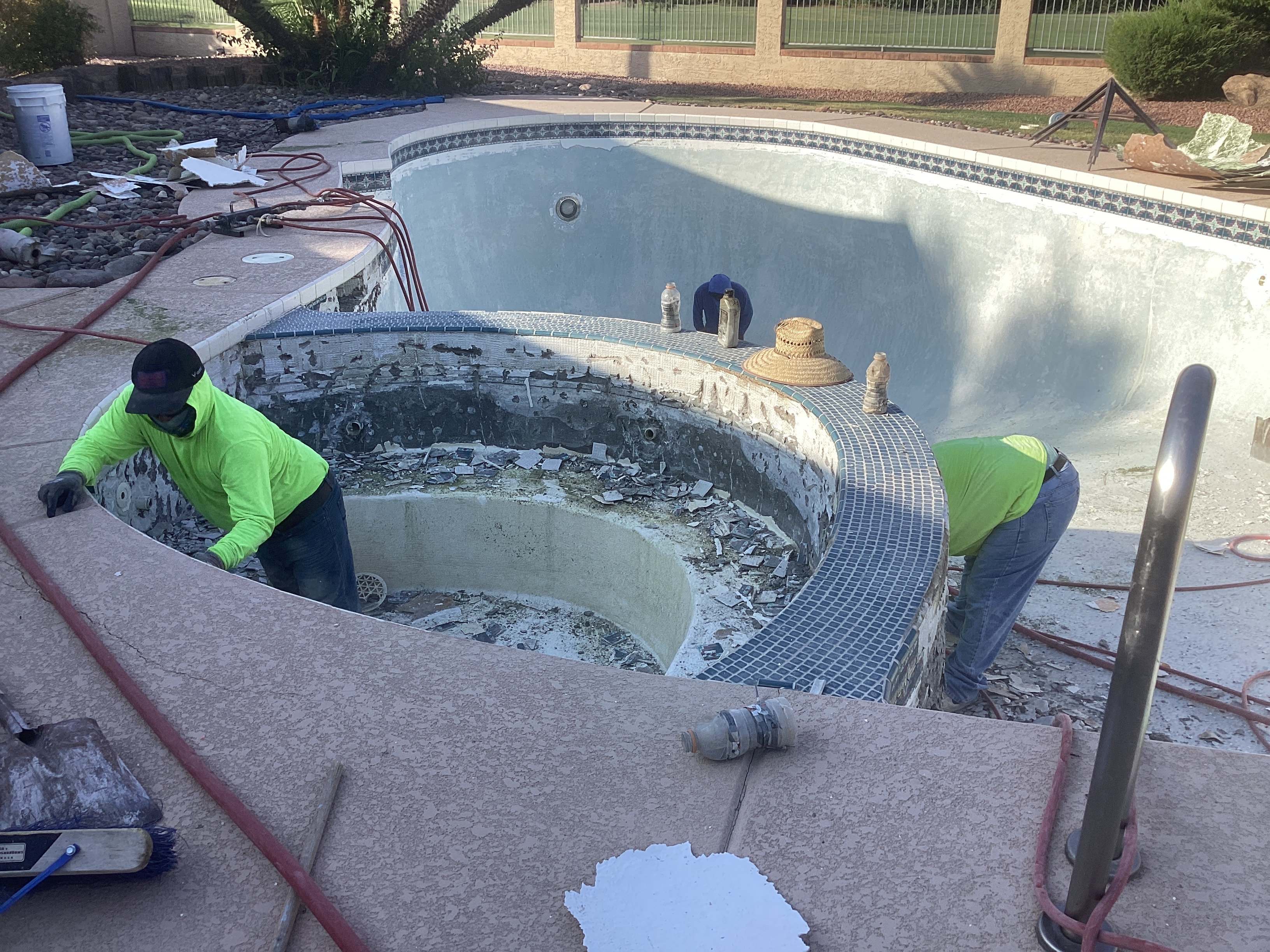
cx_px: 635
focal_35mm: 31
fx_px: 1137
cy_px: 476
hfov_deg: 58.4
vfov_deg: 45.4
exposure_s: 1/905
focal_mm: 3.3
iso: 25
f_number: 2.4
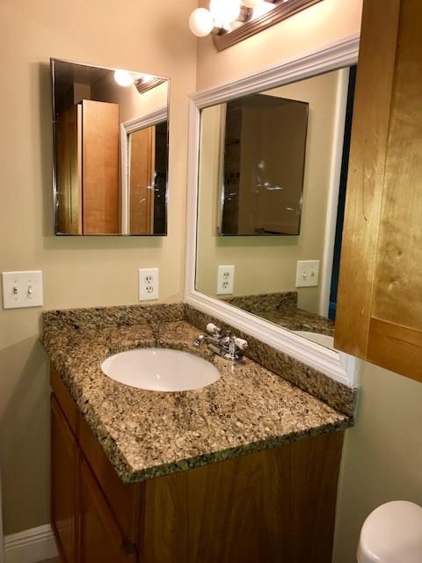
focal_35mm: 28
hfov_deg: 49.7
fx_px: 455
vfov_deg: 63.4
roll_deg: -2.9
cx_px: 211
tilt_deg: -10.1
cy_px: 282
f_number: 1.8
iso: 20
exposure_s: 1/36
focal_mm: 3.99
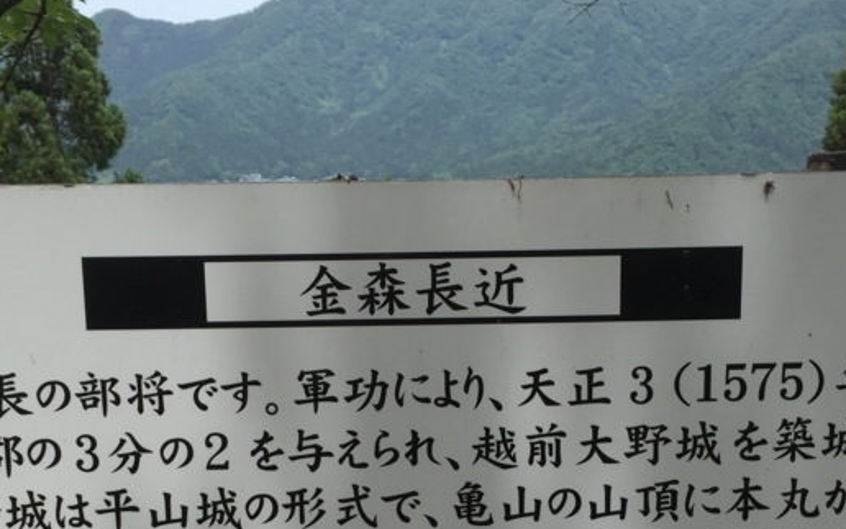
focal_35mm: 61
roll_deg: -1.7
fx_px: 1407
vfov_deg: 20.7
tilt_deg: -14.1
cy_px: 513
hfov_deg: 33.5
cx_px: 431
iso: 32
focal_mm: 4.15
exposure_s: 1/1130
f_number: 2.2
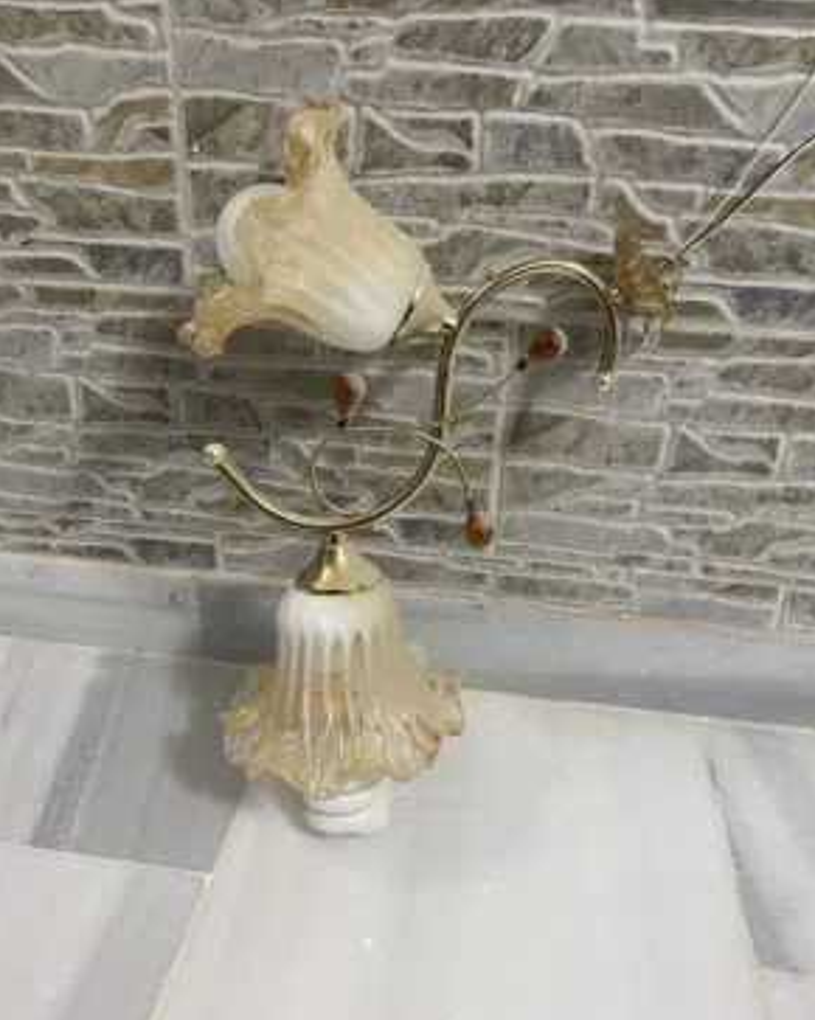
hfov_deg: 51.5
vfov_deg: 62.2
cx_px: 410
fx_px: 845
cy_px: 489
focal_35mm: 28
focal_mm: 4.25
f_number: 1.8
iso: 320
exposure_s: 1/50
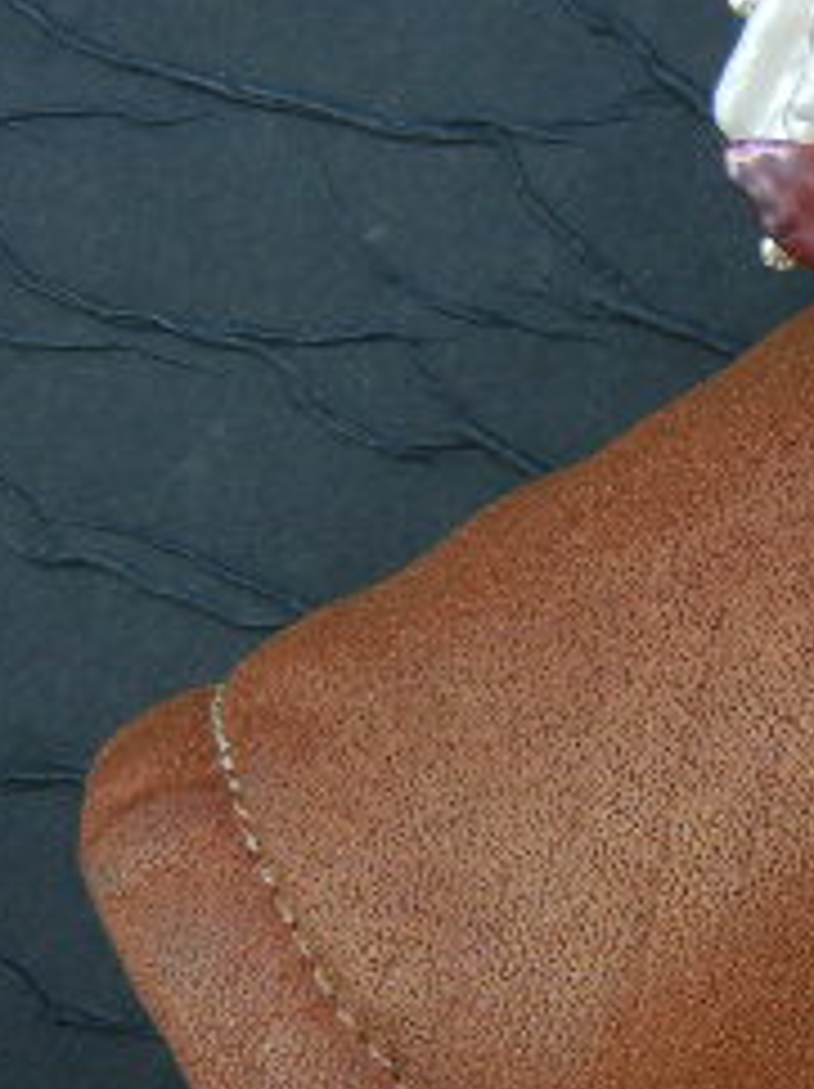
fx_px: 2827
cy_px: 558
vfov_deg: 21.8
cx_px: 1268
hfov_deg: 15.0
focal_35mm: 90
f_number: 3.6
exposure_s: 1/7.7
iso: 200
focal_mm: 6.2
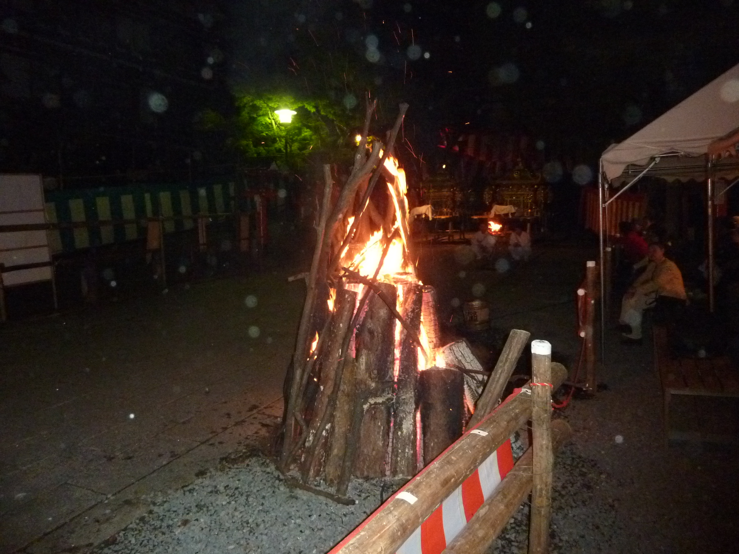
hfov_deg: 69.4
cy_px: 277
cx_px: 370
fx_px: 534
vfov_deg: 54.9
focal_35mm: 25
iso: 640
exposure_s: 1/30
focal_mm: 4.1
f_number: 3.3
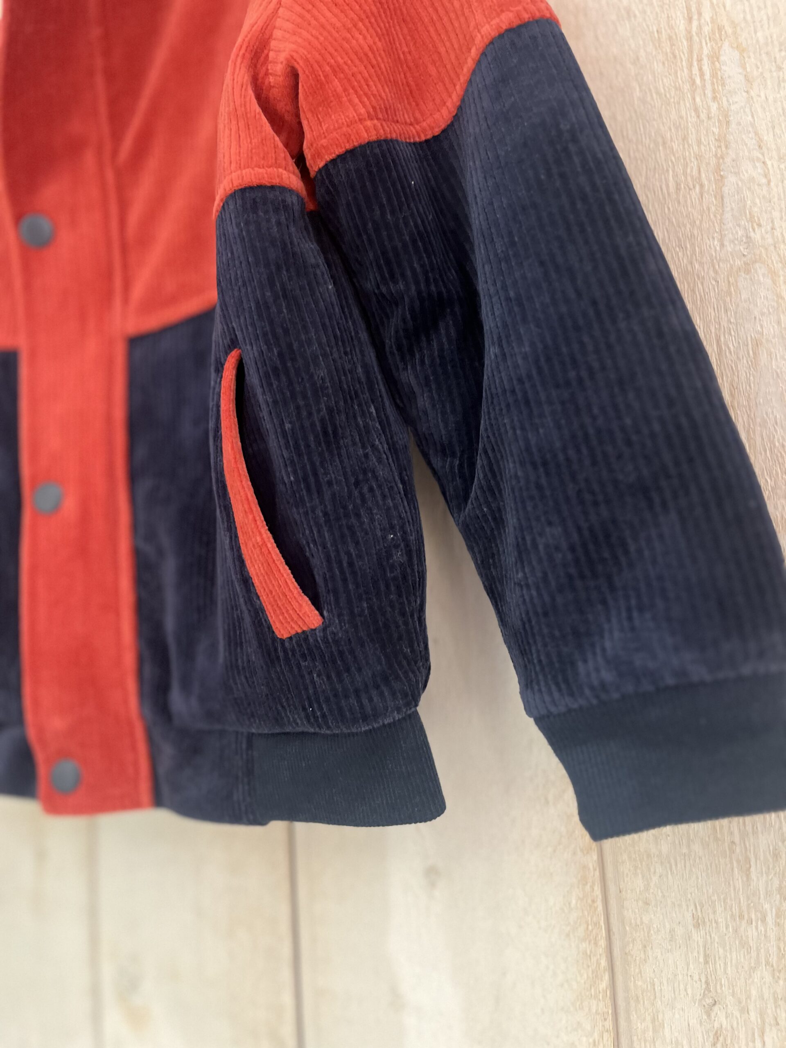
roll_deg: +3.8
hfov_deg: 53.1
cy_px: 524
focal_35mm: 26
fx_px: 787
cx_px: 393
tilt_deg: +7.0
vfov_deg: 67.3
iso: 400
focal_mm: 5.1
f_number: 1.6
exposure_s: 1/50
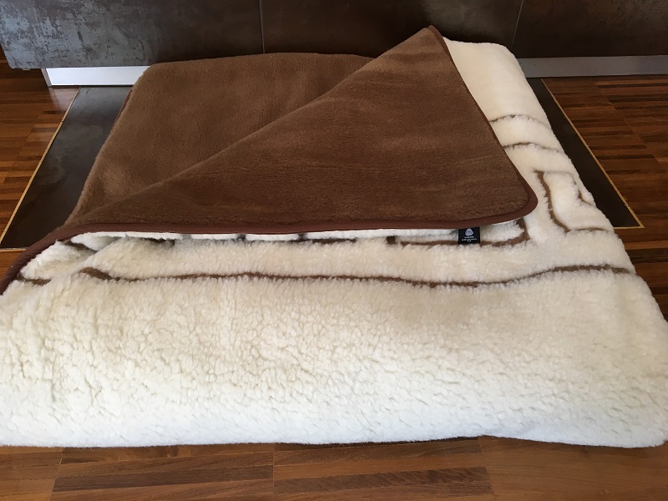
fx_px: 560
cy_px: 250
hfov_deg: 61.7
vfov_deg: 48.2
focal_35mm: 29
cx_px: 334
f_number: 2.2
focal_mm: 4.15
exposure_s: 1/33
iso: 32
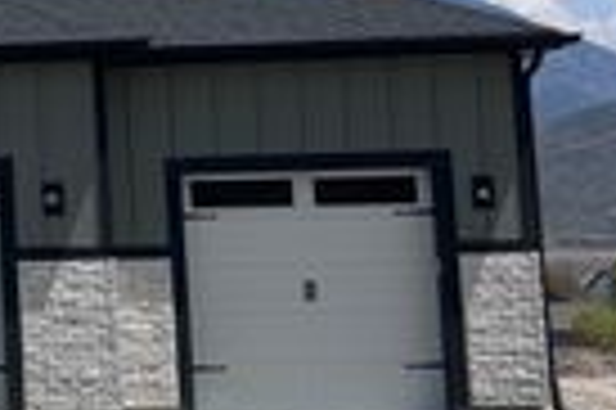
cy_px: 56
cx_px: -346
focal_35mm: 99
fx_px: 1692
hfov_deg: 18.1
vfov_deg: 13.7
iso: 50
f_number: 1.5
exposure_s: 1/7463
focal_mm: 5.7
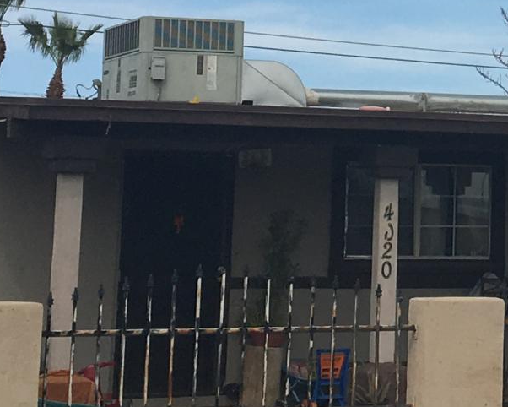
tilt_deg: +9.2
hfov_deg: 13.2
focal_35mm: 141
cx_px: 662
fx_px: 2121
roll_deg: -0.4
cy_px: -84
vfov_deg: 10.8
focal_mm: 4.15
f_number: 2.2
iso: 25
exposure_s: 1/2849
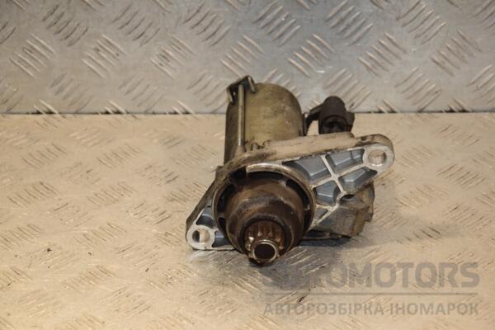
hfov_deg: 18.2
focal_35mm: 112
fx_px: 1547
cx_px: 248
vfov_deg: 12.2
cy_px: 165
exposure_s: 1/200
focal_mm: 75
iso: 800
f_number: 6.3
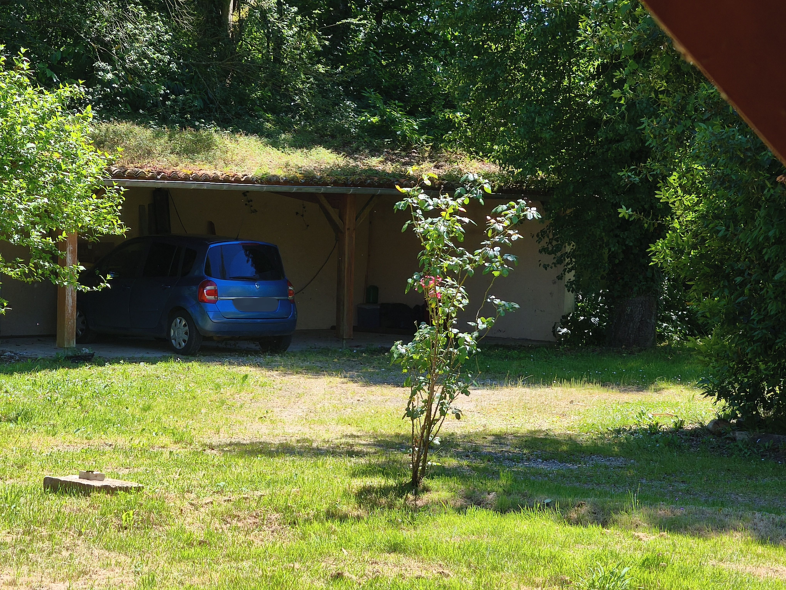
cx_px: 393
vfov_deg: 14.9
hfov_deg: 19.8
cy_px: 295
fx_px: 2248
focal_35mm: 99
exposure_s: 1/295
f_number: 2
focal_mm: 8.8
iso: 50
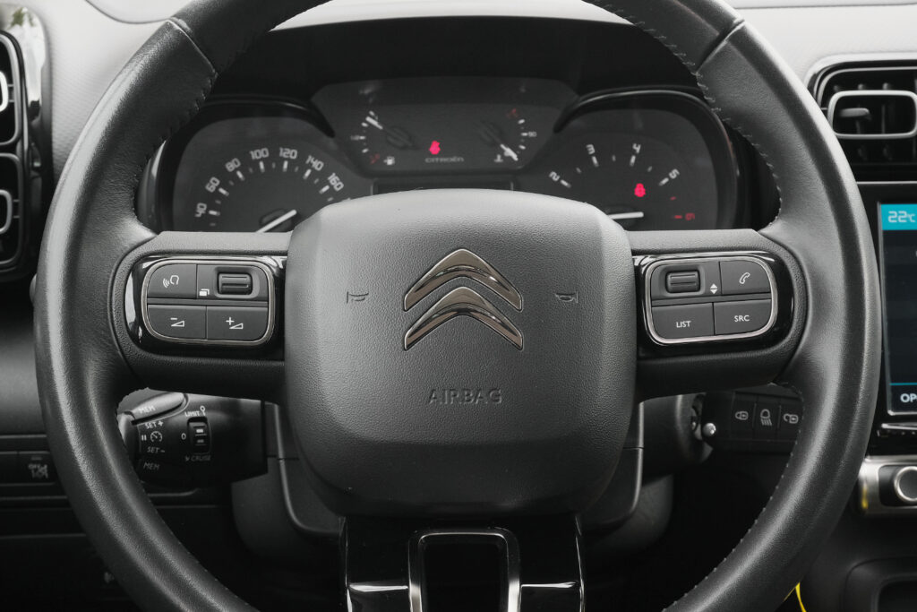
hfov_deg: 29.7
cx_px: 458
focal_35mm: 68
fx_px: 1732
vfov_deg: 20.0
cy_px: 306
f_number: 9
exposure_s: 1/200
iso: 2000
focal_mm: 45
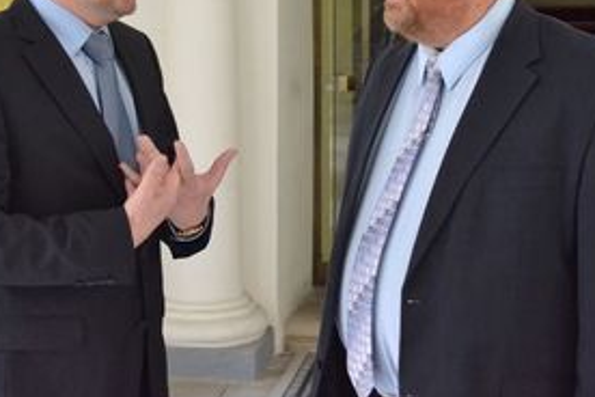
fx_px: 1256
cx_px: 267
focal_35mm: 76
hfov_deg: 26.6
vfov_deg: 17.9
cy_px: 107
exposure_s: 1/320
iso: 3200
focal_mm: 28
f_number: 4.5
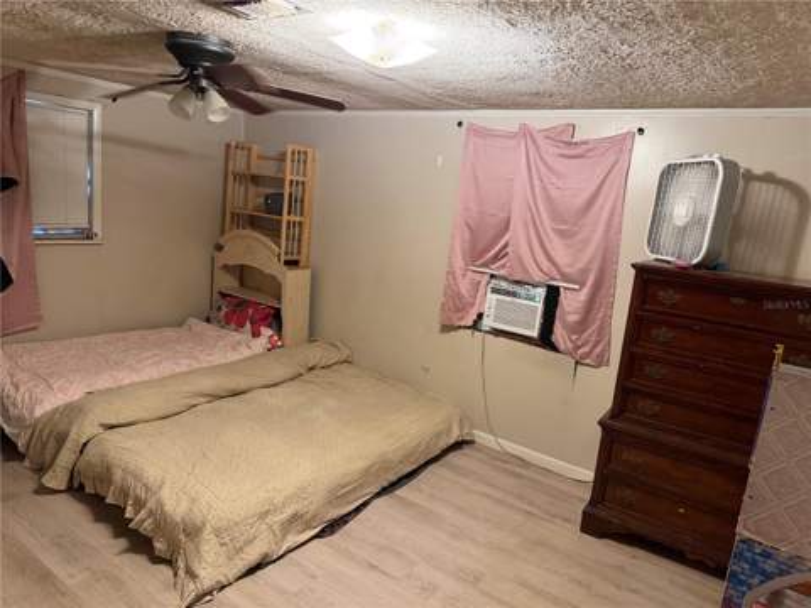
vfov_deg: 56.8
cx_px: 406
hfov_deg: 71.6
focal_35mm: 24
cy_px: 304
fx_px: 562
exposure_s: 1/60
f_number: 1.78
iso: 640
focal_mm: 6.76
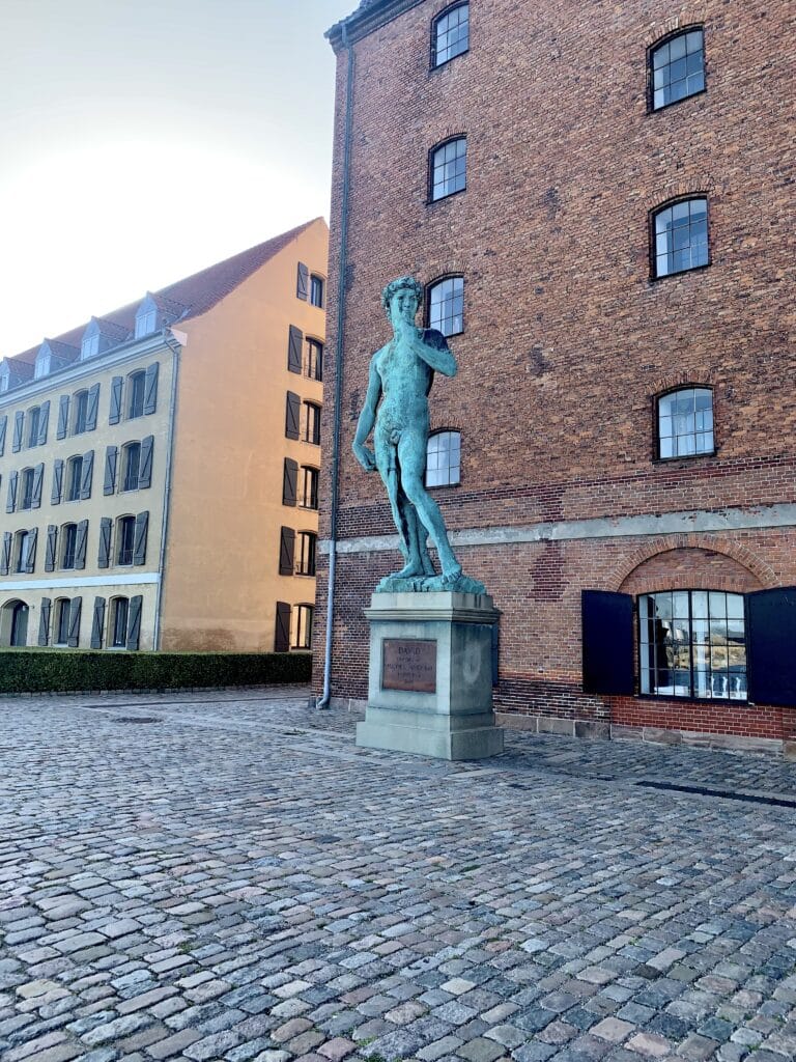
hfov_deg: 53.1
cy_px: 531
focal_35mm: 26
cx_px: 398
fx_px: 797
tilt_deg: +8.9
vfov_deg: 67.3
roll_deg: -1.8
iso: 25
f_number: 1.8
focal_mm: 4.25
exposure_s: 1/351
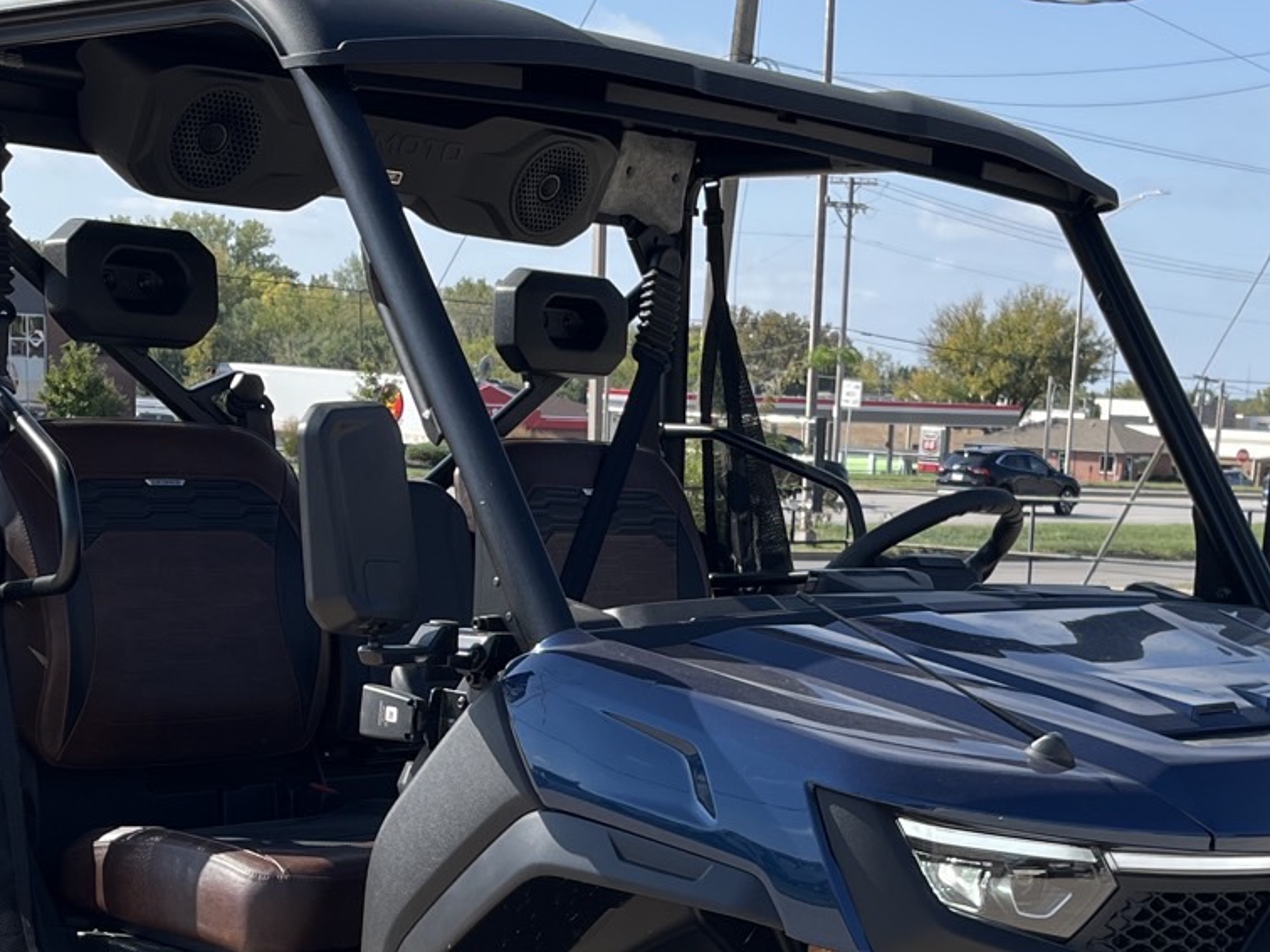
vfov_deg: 21.5
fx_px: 2421
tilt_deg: -13.8
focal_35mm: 66
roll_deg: -2.3
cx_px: 721
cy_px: 954
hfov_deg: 29.4
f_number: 1.6
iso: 50
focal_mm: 5.1
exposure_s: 1/1890
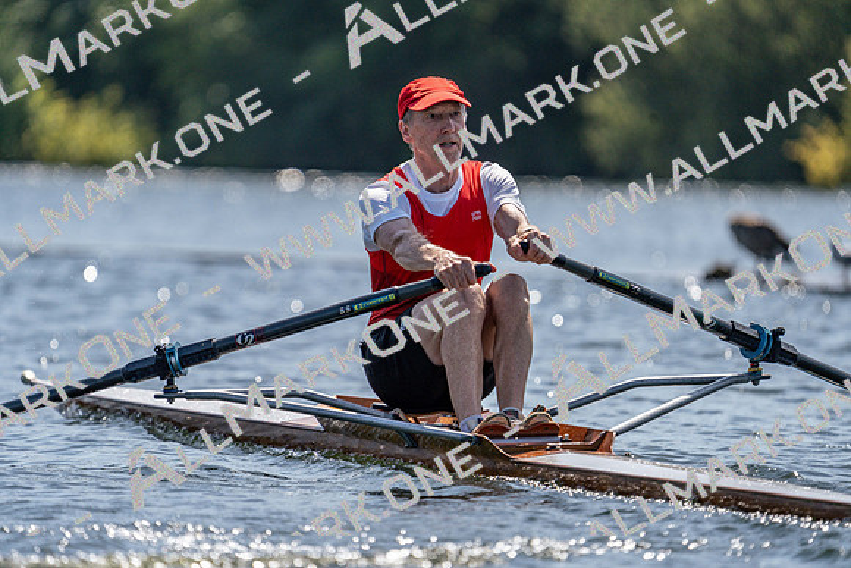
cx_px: 426
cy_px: 284
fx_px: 11467
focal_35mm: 485
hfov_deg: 4.3
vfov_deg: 2.8
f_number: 6.3
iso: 250
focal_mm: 485
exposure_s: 1/2000
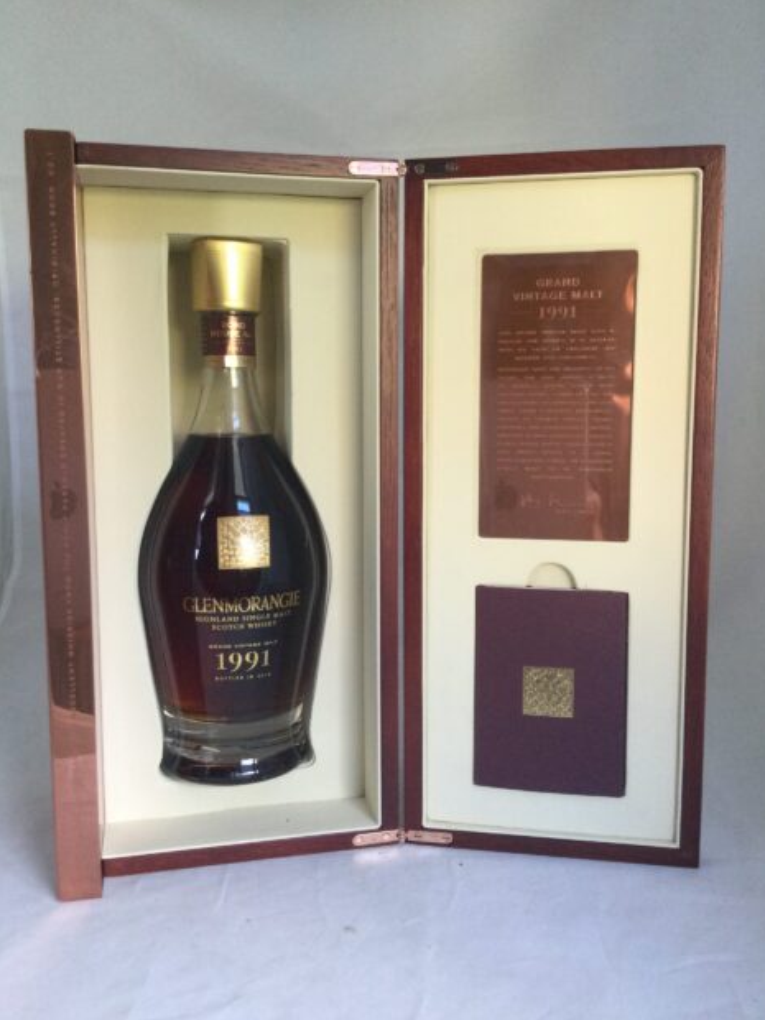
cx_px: 392
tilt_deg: -5.7
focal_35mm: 32
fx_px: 943
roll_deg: +1.0
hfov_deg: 44.2
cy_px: 495
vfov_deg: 56.8
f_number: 2.4
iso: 100
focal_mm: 3.3
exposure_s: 1/33
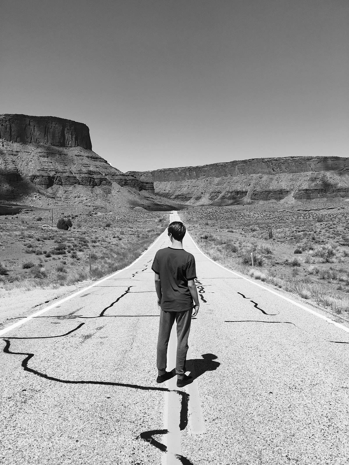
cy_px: 232
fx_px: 390
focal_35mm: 29
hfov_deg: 48.2
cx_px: 174
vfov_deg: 61.7
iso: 25
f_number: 2.2
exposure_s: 1/2024
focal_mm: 4.15
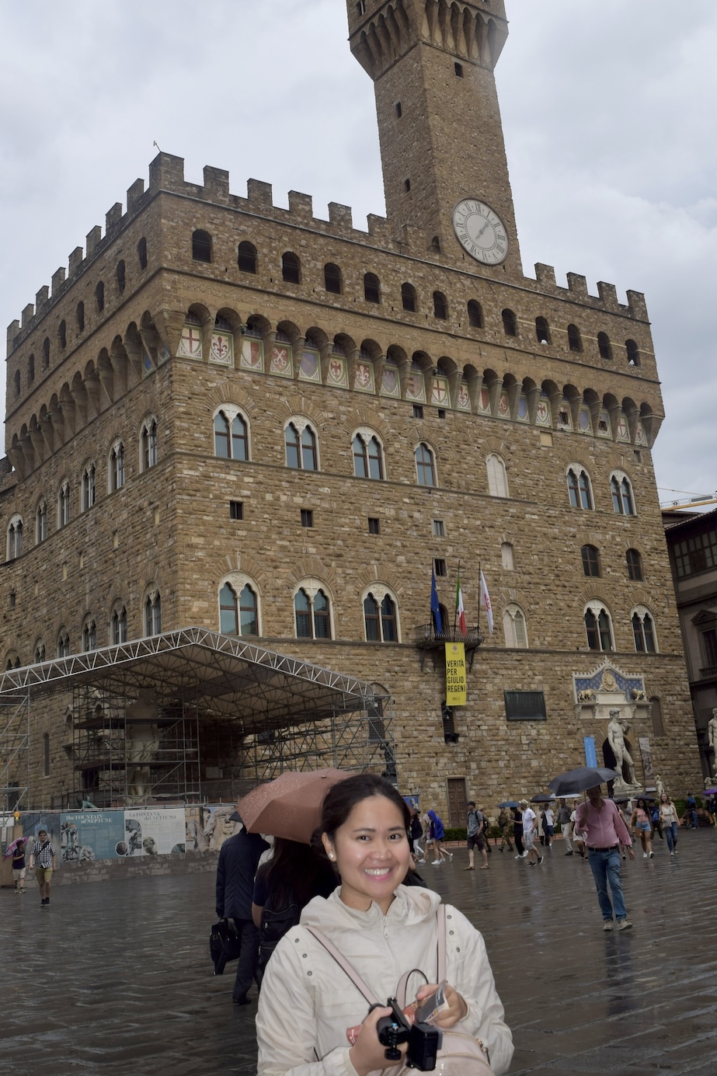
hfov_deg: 34.2
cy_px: 425
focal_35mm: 39
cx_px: 320
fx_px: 1165
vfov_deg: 49.2
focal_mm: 20
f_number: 7.1
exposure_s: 1/200
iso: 100
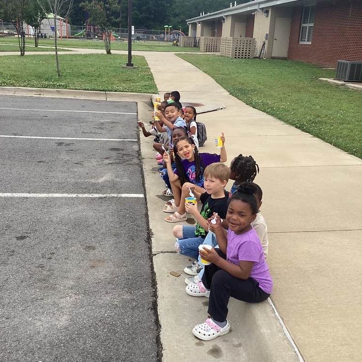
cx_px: 179
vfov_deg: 44.9
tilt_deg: -18.4
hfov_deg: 44.9
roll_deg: -1.6
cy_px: 175
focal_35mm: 37
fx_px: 438
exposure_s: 1/306
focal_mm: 3.3
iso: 25
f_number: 2.4
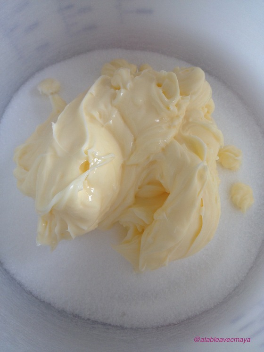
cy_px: 176
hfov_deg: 40.7
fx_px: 356
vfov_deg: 52.6
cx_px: 132
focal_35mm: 35
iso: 50
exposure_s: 1/30
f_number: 2.4
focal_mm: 4.28
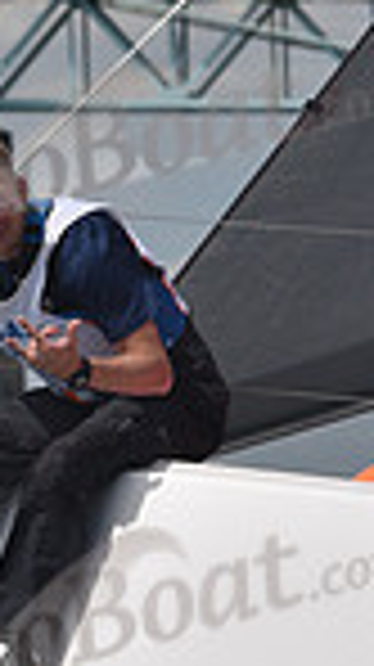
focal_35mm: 698
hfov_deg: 1.7
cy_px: 452
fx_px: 12334
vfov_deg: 3.1
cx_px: -446
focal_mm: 170
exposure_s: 1/800
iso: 320
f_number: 9
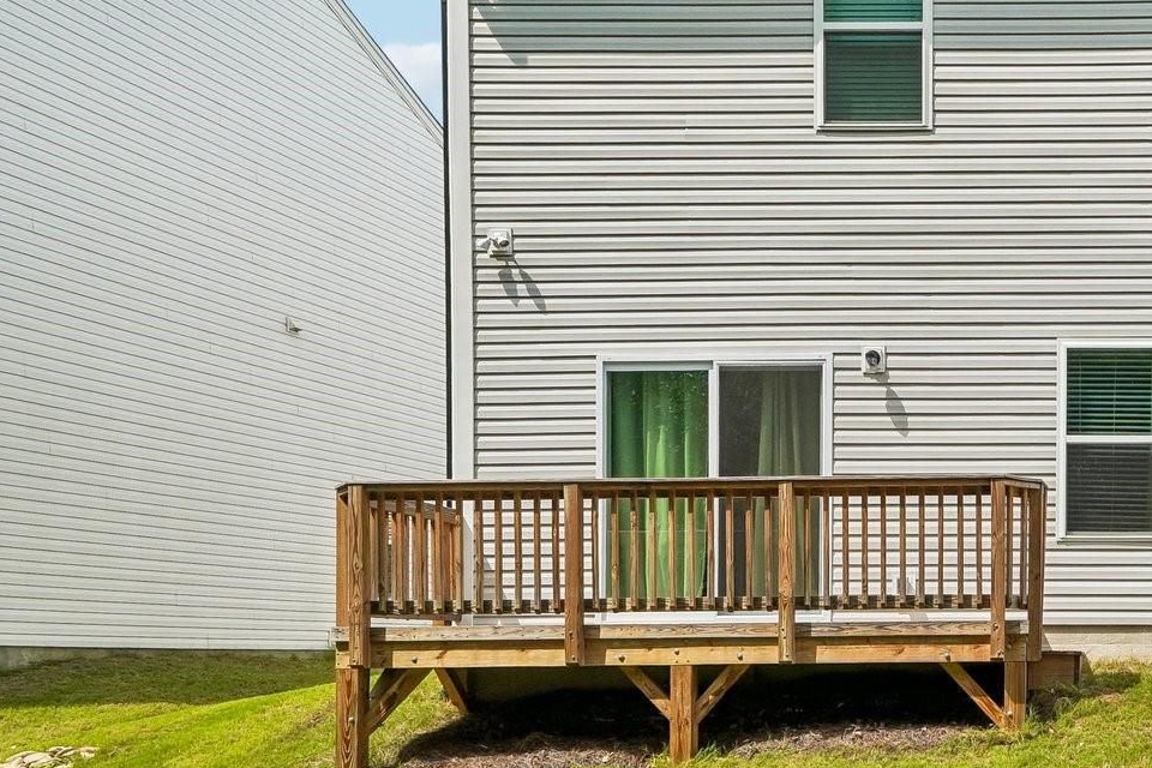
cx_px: 1082
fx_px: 1024
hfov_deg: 50.5
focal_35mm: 32
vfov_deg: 40.7
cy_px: 274
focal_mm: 10
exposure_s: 1/125
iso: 100
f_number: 8
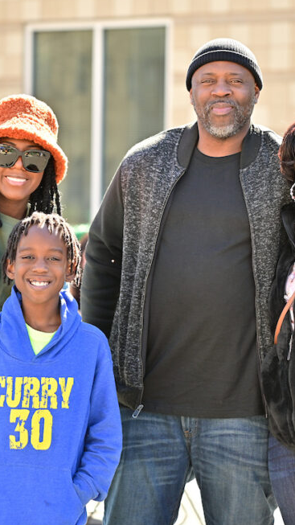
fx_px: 2101
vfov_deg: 14.2
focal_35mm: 151
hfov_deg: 8.0
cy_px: 262
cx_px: 255
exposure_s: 1/500
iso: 220
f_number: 2.8
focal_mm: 92
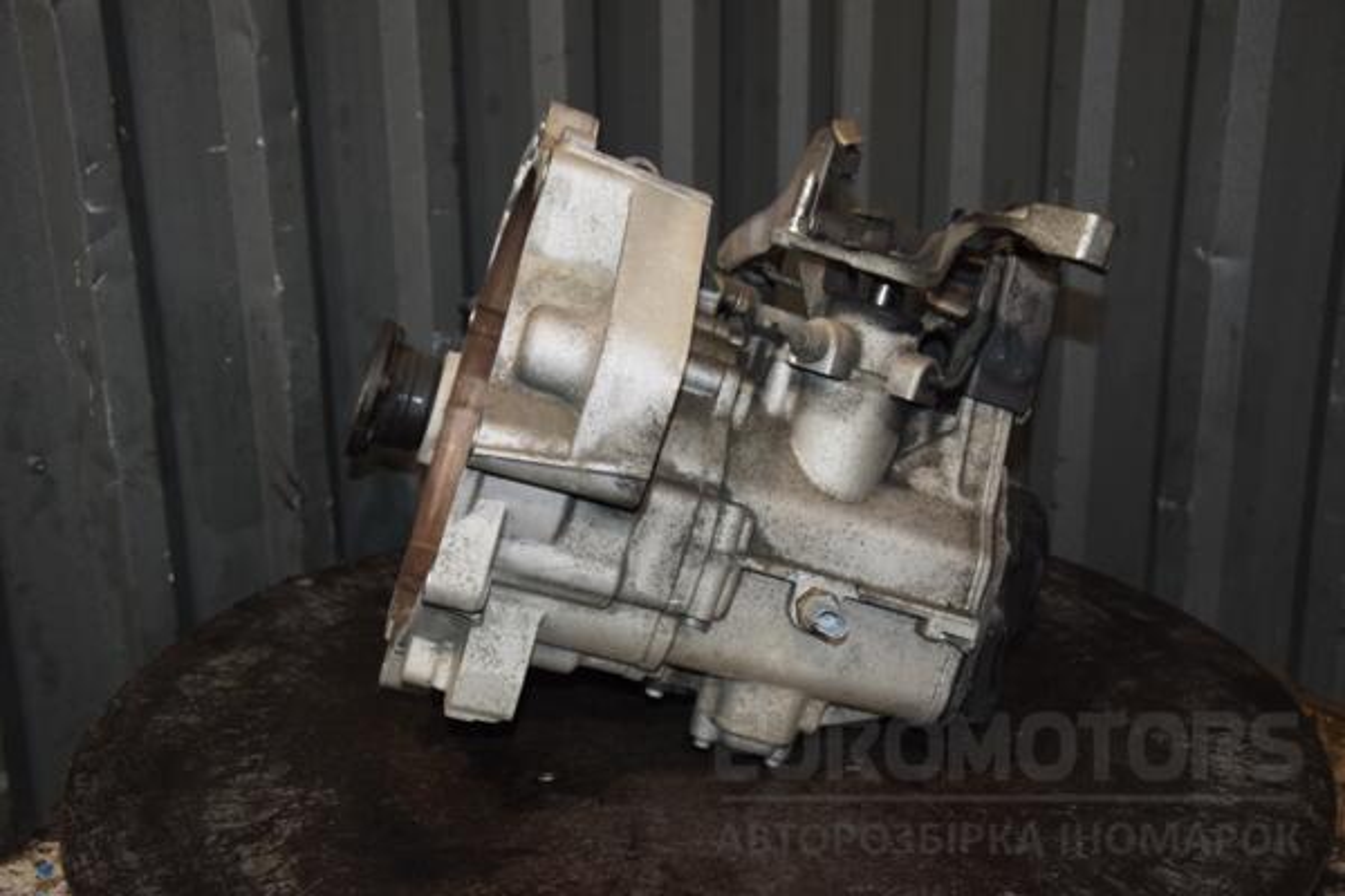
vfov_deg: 28.1
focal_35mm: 48
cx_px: 672
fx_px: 1793
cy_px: 448
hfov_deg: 41.1
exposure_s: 1/60
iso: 800
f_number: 5
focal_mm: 32
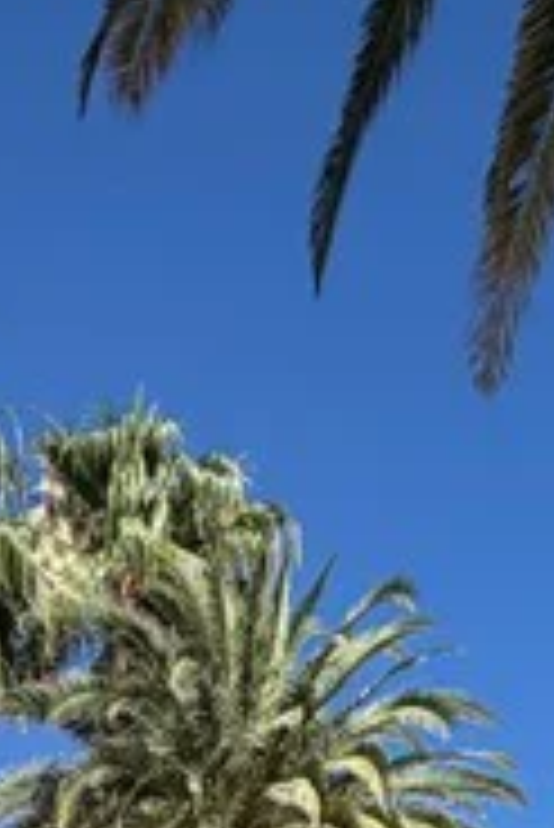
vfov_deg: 18.2
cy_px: 1598
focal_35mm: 81
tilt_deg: +1.9
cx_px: 378
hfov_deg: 16.8
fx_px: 1866
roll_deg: -1.9
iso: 20
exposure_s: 1/955
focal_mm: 2.22
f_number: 2.2
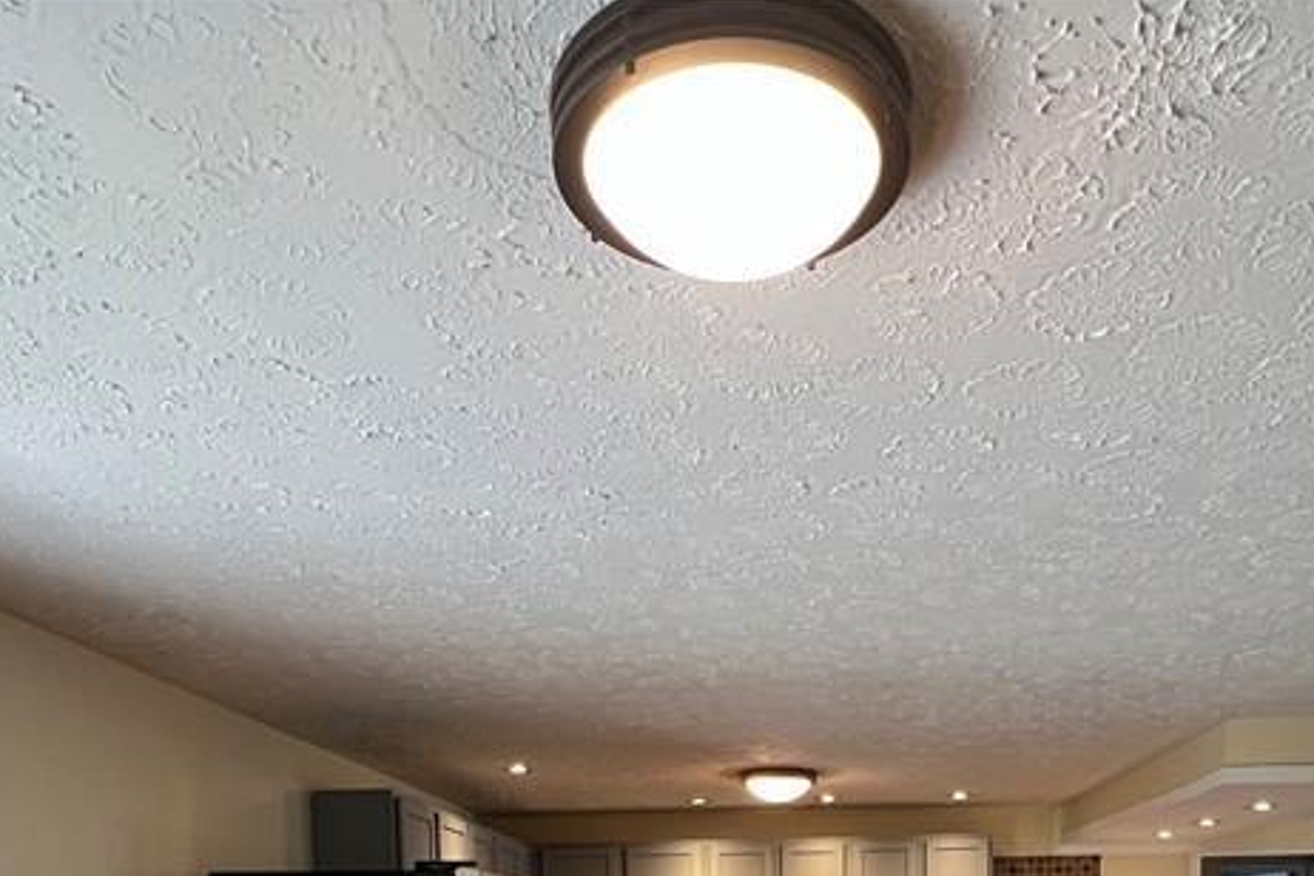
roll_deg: +0.5
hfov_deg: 61.7
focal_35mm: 30
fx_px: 1095
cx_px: 742
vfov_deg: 33.9
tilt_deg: -5.2
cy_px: 1086
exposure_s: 1/60
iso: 250
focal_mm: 1.57
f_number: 1.8
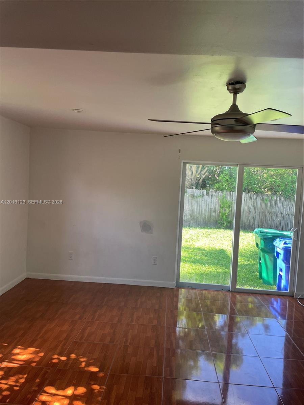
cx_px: 152
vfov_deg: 67.3
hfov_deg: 53.1
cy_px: 202
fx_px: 304
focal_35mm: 26
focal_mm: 4.2
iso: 100
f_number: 1.6
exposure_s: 1/121
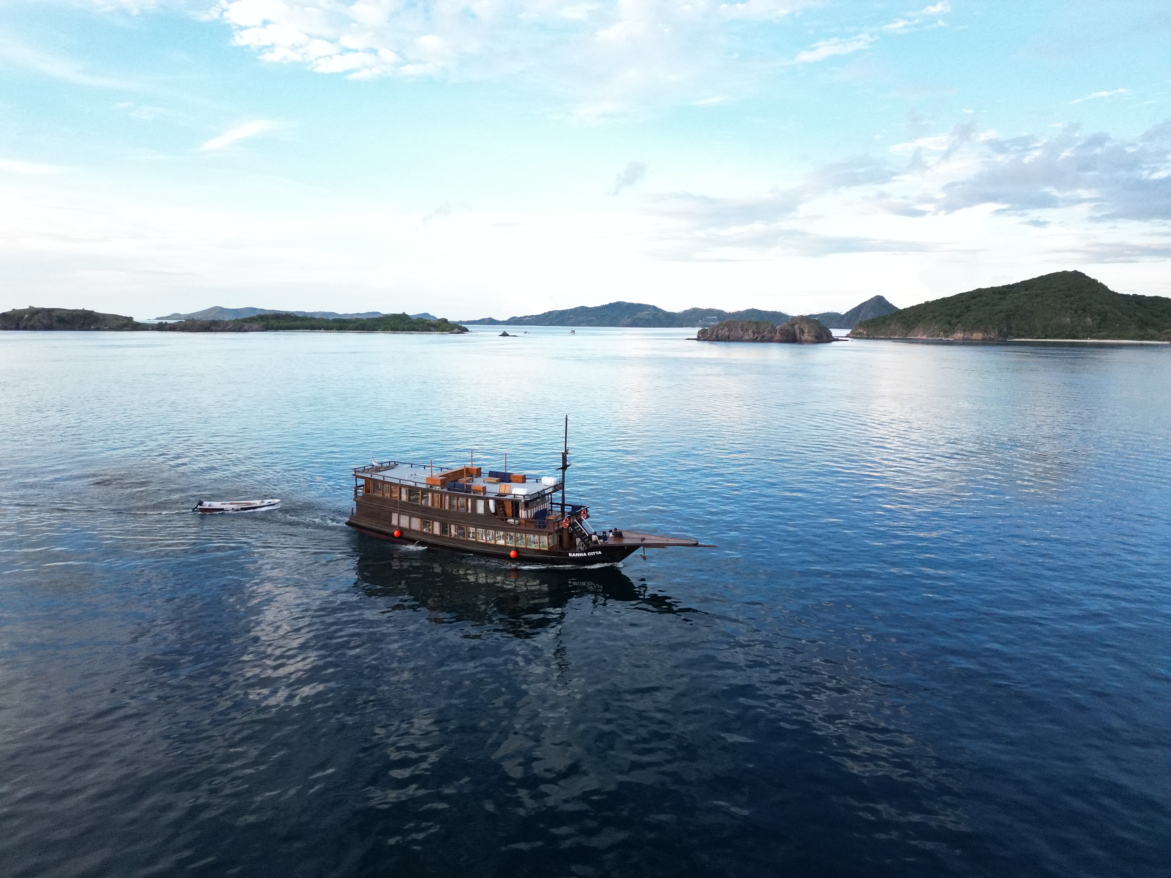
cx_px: 586
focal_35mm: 24
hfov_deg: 71.6
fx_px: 812
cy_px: 439
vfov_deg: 56.8
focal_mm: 6.72
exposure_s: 1/50
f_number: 1.7
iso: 1600
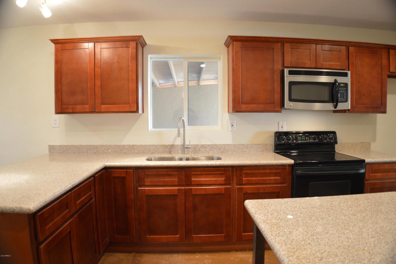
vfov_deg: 43.5
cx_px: 198
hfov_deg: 62.0
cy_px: 132
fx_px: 330
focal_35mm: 30
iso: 640
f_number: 3.8
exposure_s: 1/15
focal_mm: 20
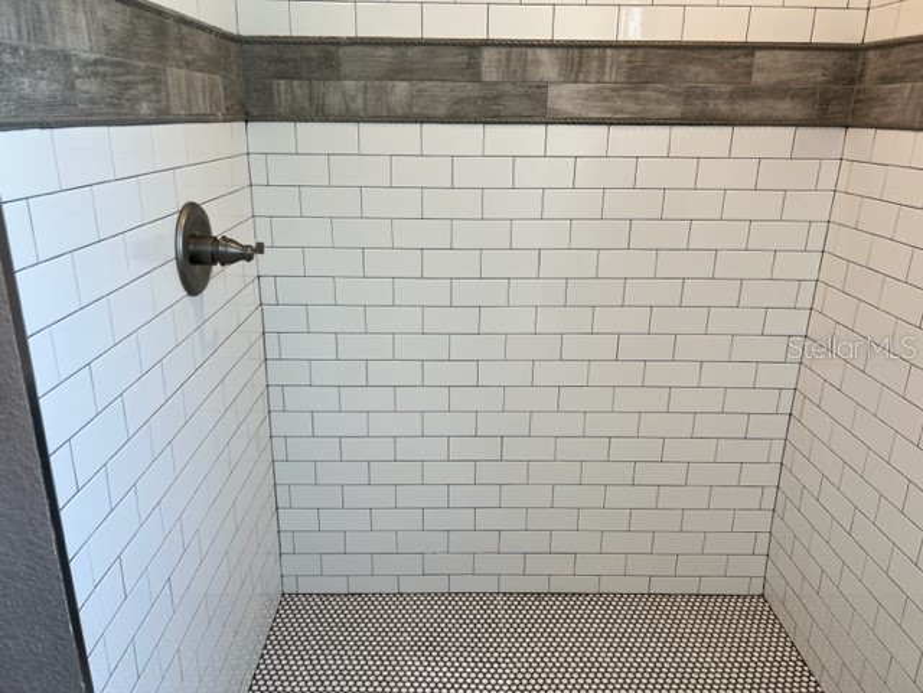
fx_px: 693
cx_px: 462
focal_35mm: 26
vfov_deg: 53.1
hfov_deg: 67.3
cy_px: 346
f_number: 1.5
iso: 40
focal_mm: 5.7
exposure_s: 1/120
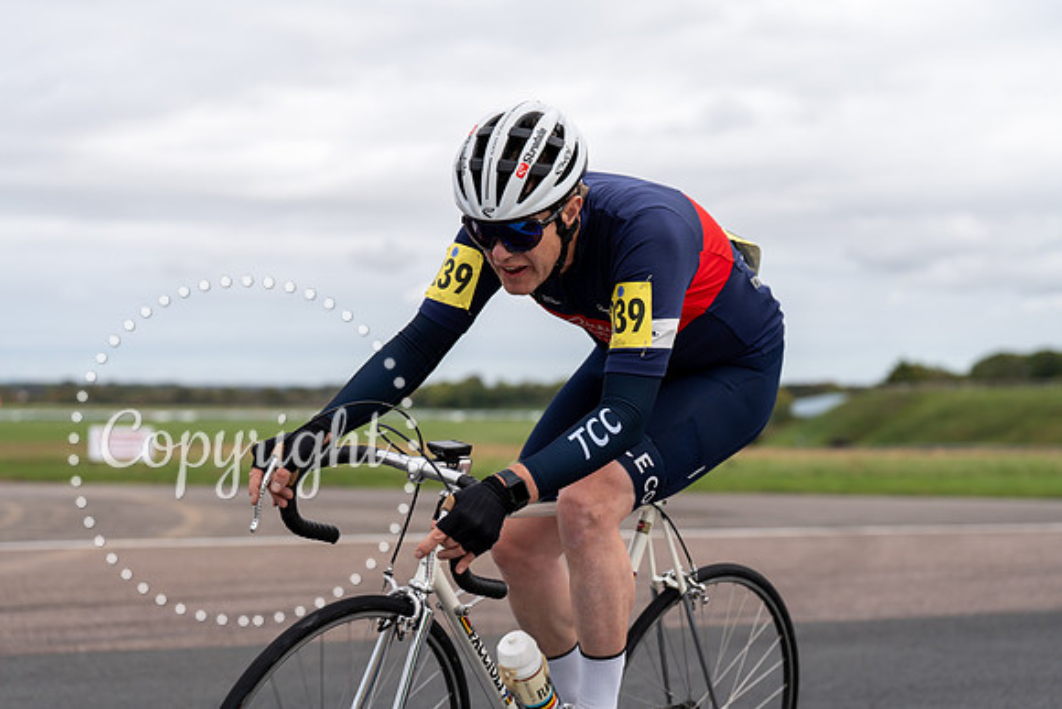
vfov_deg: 19.5
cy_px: 354
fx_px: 2065
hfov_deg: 28.8
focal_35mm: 70
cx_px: 531
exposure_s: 1/1000
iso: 125
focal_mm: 70
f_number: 3.5
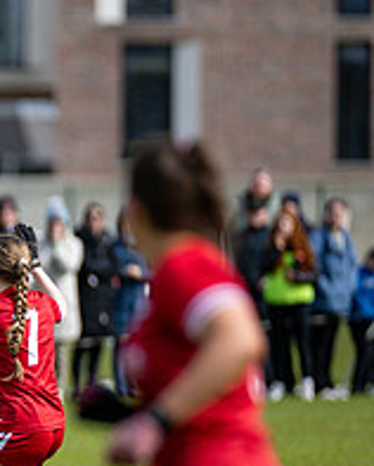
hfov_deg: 1.9
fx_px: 11439
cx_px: -159
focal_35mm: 828
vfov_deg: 2.3
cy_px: 373
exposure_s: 1/6400
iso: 320
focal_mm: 300
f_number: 2.8
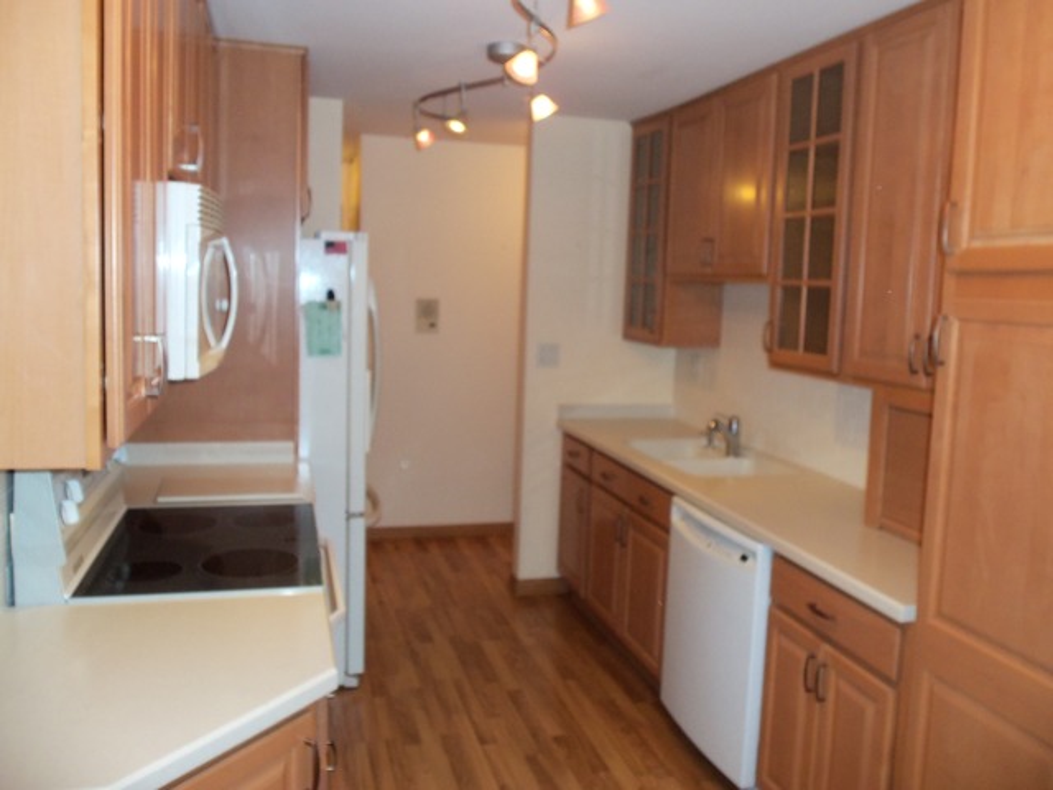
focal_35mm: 29
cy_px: 395
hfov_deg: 61.7
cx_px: 526
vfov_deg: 48.2
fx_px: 882
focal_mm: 5.2
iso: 100
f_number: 3.4
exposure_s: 1/30
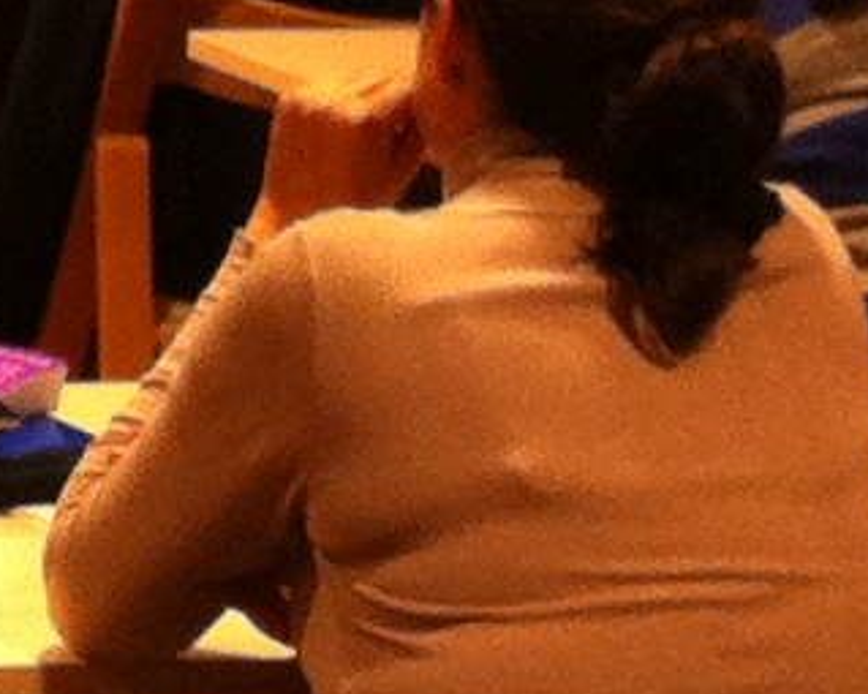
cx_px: -1325
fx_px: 7114
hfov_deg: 6.6
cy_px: -286
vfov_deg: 5.5
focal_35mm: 277
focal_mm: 3.85
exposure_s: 1/15
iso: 125
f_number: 2.8
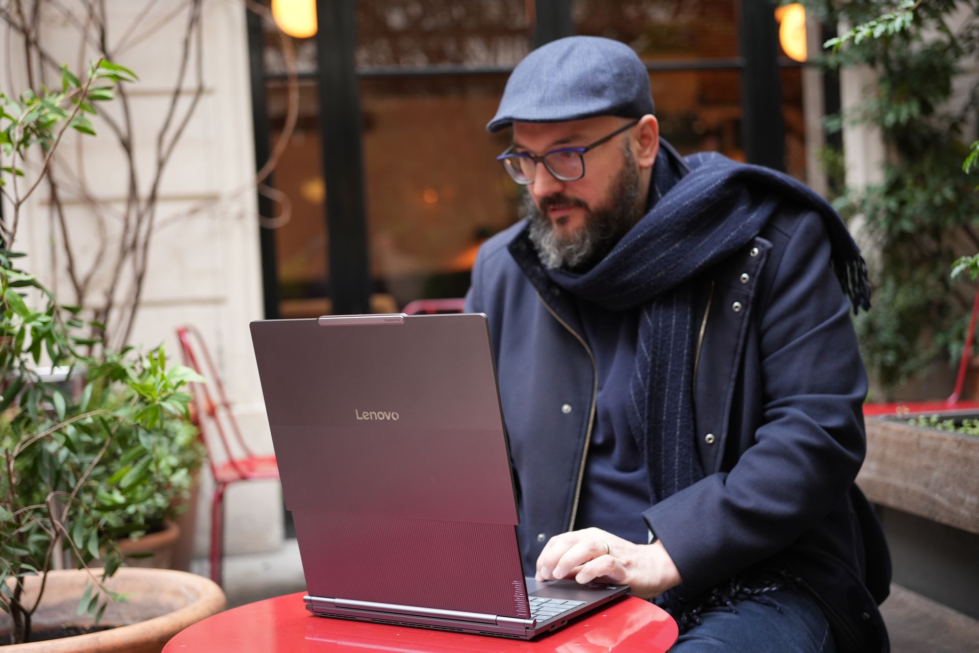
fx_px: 1360
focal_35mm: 50
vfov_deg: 27.0
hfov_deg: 39.6
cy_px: 326
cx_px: 490
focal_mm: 50
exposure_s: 1/50
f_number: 2.5
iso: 400
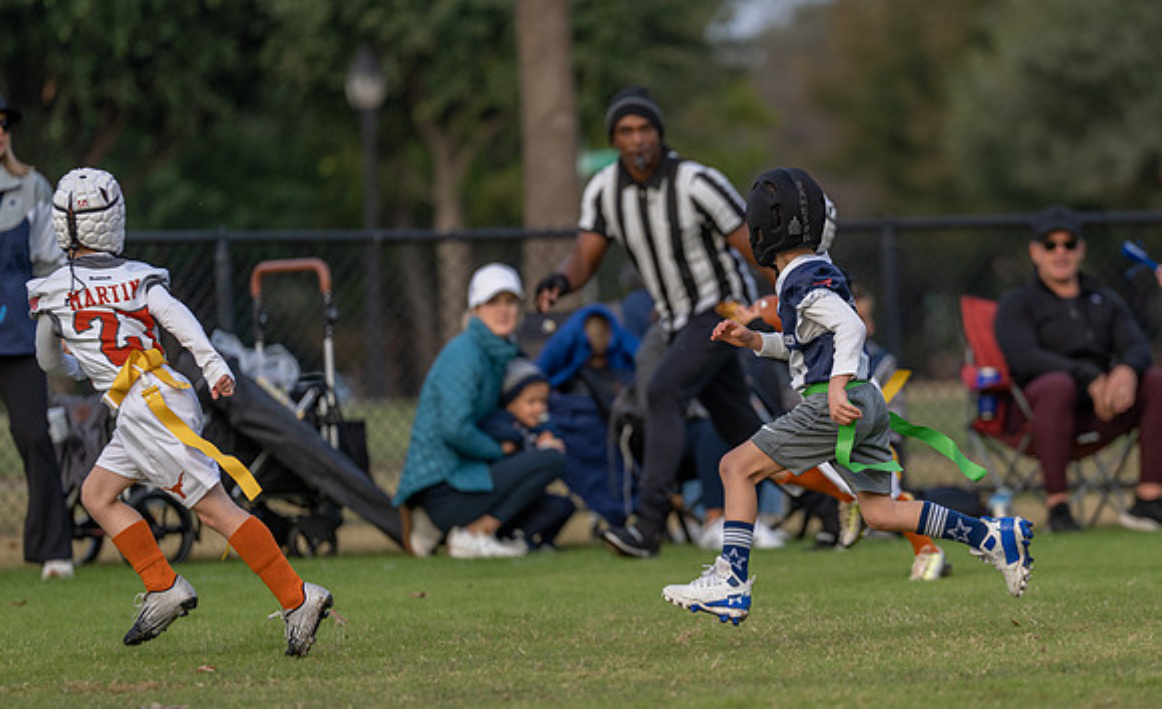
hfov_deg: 7.3
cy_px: 384
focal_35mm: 290
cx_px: 789
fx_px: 9112
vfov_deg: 4.5
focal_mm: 200
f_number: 2.8
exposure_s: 1/1000
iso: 200
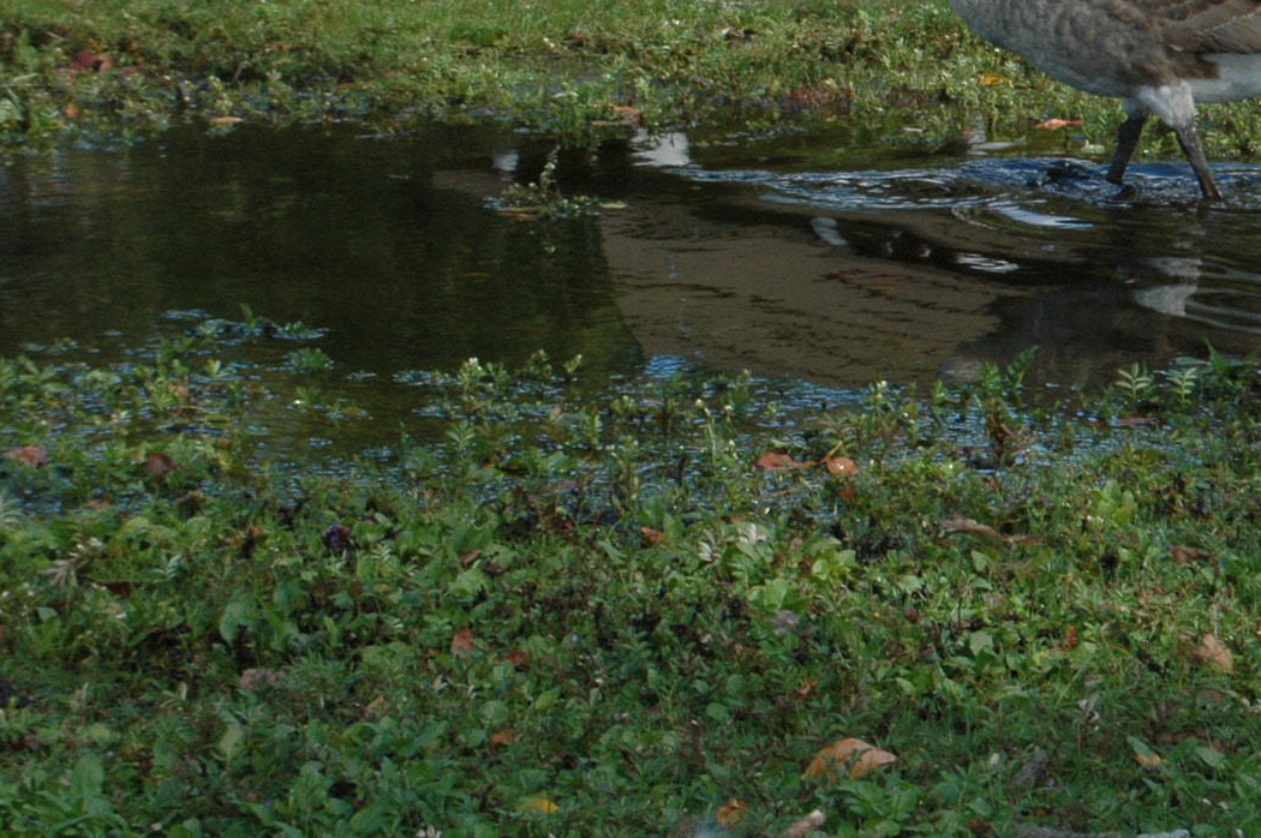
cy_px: 56
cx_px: 1158
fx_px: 5633
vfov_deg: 8.5
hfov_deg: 12.7
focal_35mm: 161
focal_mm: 55
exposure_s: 1/125
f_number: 18
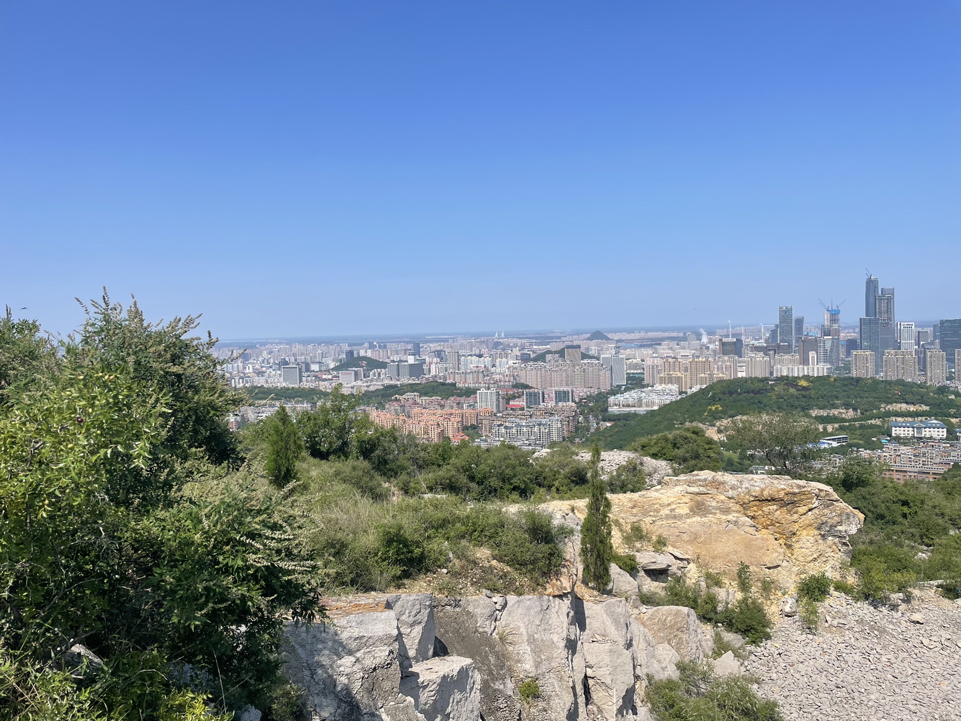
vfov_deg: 53.1
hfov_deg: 67.3
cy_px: 360
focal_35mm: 26
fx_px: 722
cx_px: 480
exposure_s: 1/4132
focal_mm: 4.2
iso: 32
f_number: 1.6
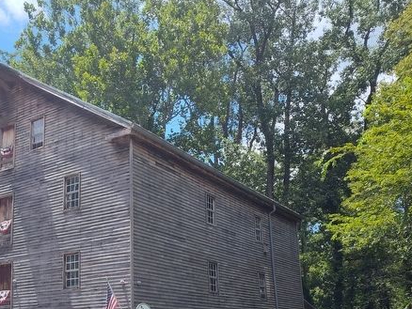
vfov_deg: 33.0
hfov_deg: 44.2
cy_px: 263
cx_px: 143
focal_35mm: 42
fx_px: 500
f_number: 1.8
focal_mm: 5.56
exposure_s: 1/1882
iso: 100
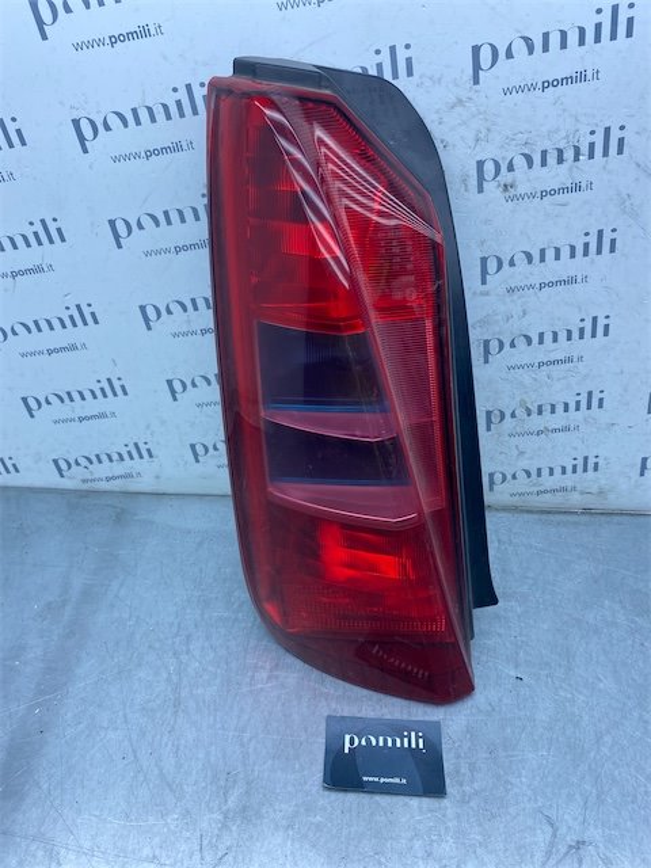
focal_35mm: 26
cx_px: 326
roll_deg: +0.2
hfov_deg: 53.1
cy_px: 434
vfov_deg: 67.3
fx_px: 652
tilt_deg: -36.7
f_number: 1.8
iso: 32
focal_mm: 4.25
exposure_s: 1/728
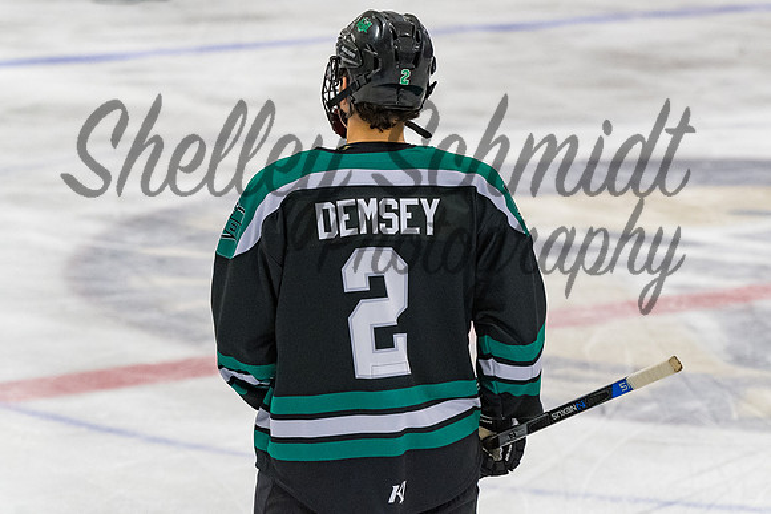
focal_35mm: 198
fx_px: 4247
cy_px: 245
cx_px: 384
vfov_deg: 6.9
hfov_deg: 10.4
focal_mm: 125
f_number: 3.5
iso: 2000
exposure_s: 1/800
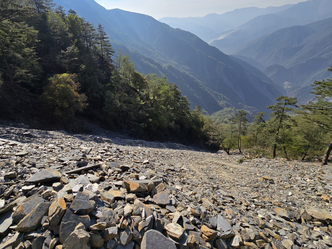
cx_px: 138
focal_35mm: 16
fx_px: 153
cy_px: 104
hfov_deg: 93.6
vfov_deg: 77.5
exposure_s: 1/3493
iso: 50
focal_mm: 2.2
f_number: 2.2
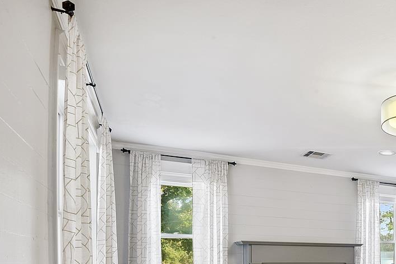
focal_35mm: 34
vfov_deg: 35.3
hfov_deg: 47.2
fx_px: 374
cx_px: 389
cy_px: 262
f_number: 14
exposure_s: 2.5
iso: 200
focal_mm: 16
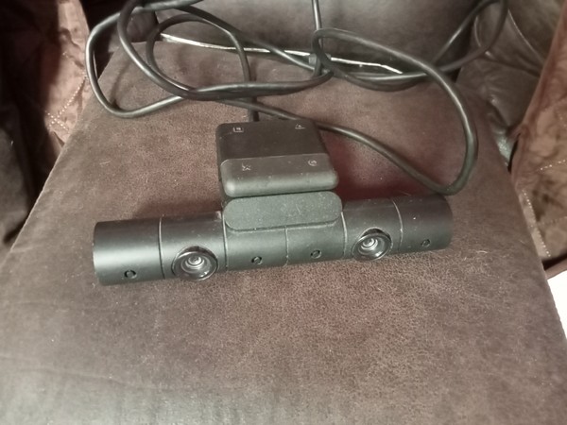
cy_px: 212
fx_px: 459
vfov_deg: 49.7
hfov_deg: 63.4
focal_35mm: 28
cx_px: 284
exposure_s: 1/24
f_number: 2.2
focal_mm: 3.46
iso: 2692
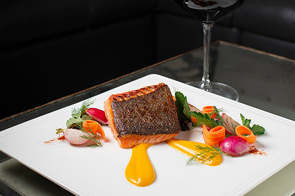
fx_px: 565
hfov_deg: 29.2
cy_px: 78
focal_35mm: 69
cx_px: 137
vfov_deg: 19.7
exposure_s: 1/250
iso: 100
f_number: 6.3
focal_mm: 50
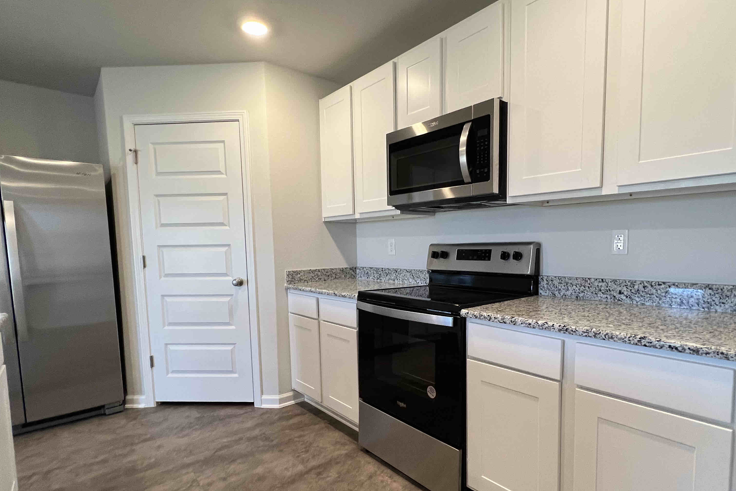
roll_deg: +0.8
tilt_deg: -5.2
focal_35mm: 18
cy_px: 281
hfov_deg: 89.7
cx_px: 409
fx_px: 368
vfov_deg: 67.0
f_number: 1.8
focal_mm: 1.57
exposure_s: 1/120
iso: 200
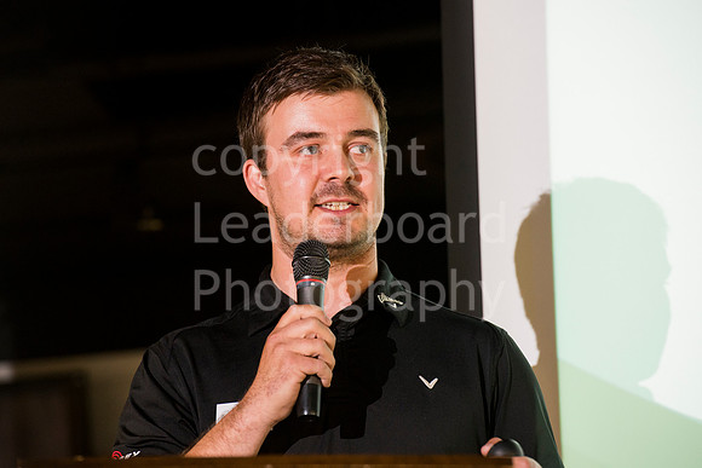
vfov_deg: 6.9
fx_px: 3901
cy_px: 234
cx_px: 351
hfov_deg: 10.3
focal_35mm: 200
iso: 2000
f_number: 5.6
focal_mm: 200
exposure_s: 1/125
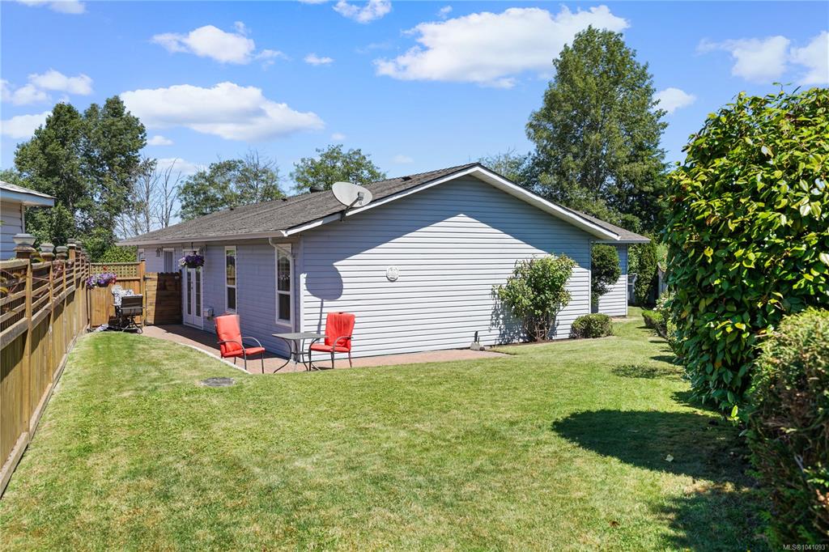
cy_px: 276
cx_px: 414
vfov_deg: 42.3
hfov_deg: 60.3
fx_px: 714
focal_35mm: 31
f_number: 8
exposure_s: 1/80
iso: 125
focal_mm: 31
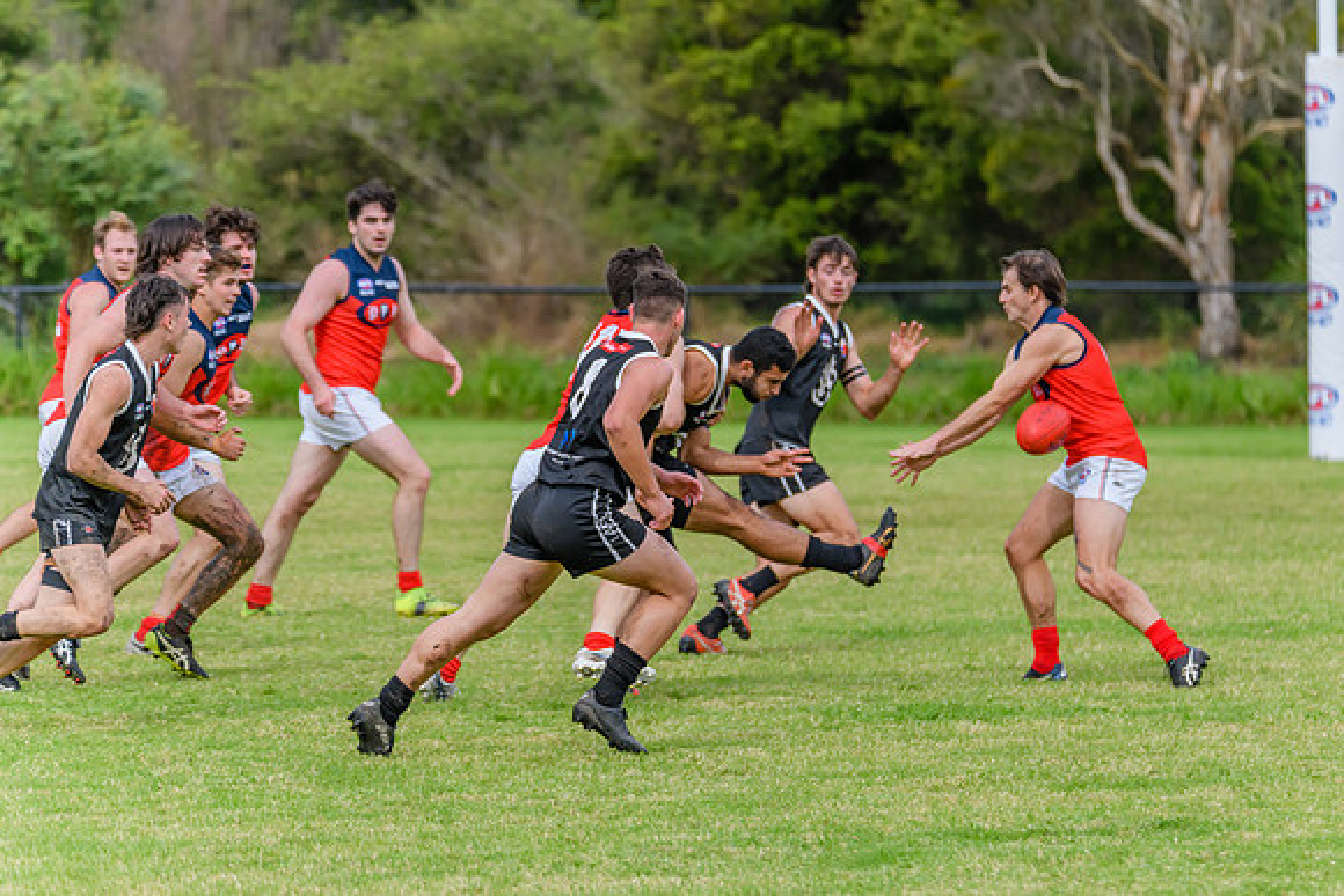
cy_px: 509
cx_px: 763
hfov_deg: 6.0
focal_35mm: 341
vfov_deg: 4.0
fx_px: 12725
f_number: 5.6
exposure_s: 1/2000
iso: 1000
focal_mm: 300
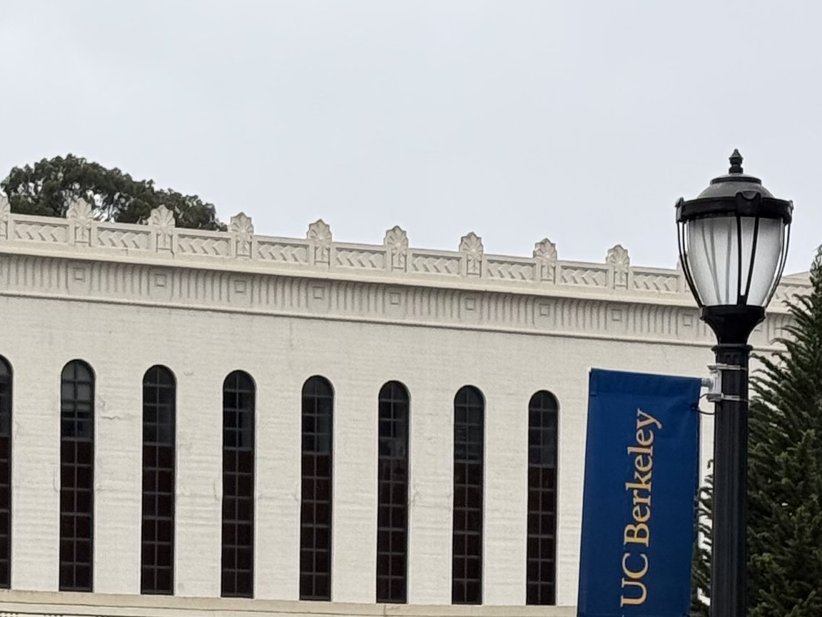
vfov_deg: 8.7
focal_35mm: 168
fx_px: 3989
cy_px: 806
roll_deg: -0.5
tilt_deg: -0.1
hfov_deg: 11.7
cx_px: 222
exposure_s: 1/141
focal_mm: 6.76
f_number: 1.78
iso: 64
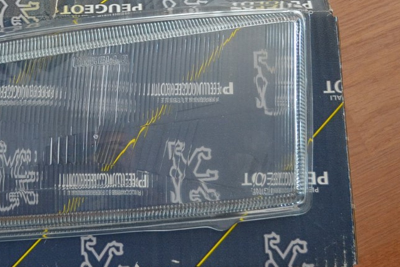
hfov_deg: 26.2
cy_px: 34
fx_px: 844
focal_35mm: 76
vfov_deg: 17.7
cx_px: 79
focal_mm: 24
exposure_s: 1/60
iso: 1250
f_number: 4
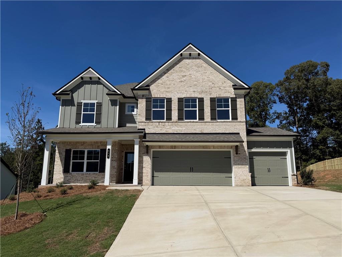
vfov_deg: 56.8
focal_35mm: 24
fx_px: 237
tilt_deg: +11.5
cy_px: 128
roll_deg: +0.1
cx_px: 171
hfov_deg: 71.6
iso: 80
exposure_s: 1/9091
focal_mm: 6.76
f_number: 1.78
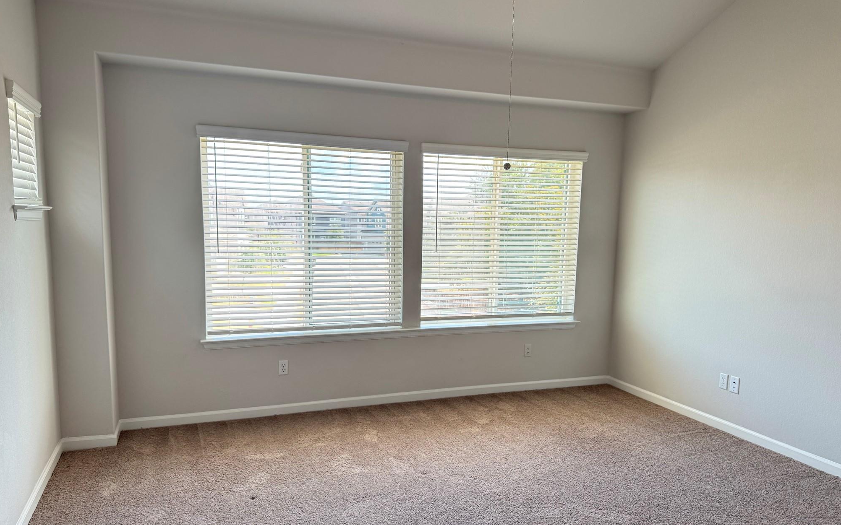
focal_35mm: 26
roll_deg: -1.2
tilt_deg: -7.6
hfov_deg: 70.4
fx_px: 596
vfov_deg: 47.4
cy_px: 301
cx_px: 425
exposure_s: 1/120
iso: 125
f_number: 1.78
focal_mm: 6.76
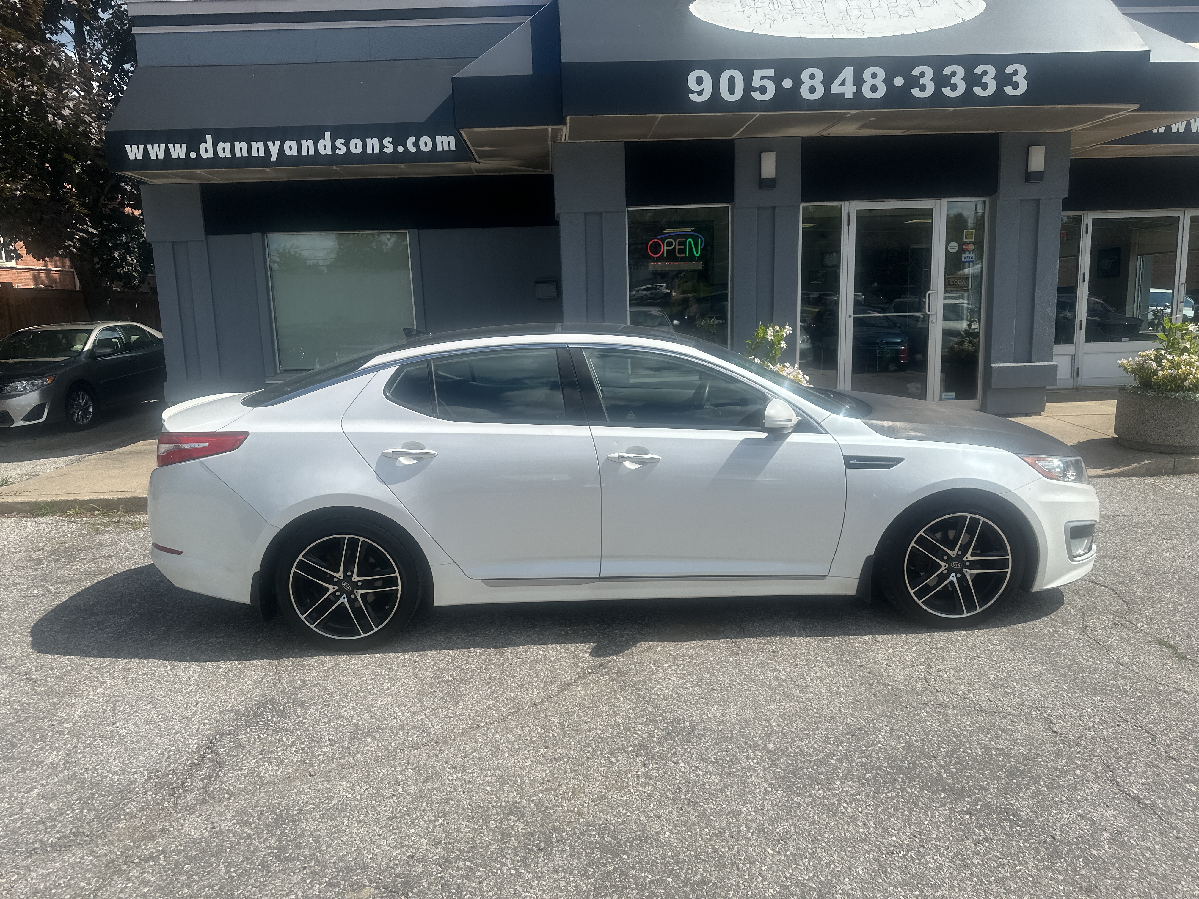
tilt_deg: -8.4
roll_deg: +1.7
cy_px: 450
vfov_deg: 56.8
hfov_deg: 71.6
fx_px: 831
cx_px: 600
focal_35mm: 24
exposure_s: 1/6211
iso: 80
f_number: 1.78
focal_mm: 6.86
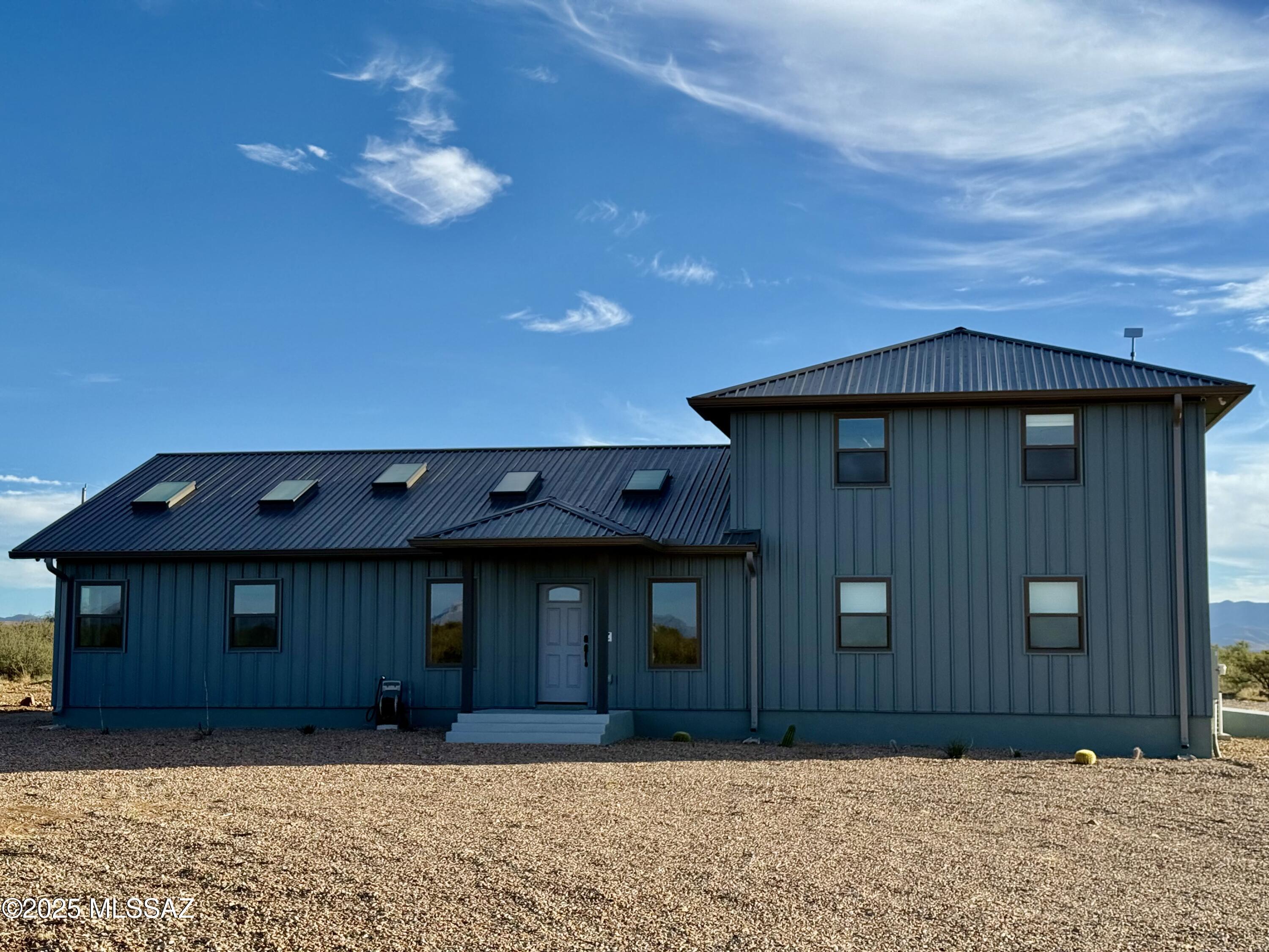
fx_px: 1760
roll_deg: -0.3
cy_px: 476
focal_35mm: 48
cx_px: 634
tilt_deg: +5.7
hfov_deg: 39.7
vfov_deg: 30.3
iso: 80
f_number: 1.78
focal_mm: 6.76
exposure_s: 1/4329
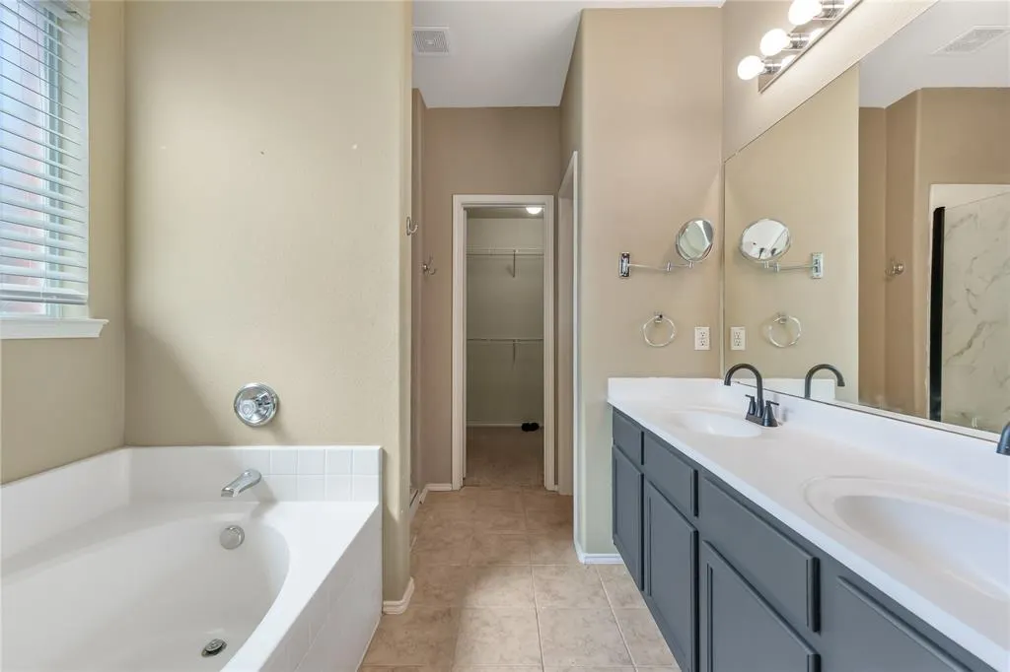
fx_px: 429
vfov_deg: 76.2
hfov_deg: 99.3
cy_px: 336
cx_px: 505
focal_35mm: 15
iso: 500
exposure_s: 1/25
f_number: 9
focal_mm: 15.3
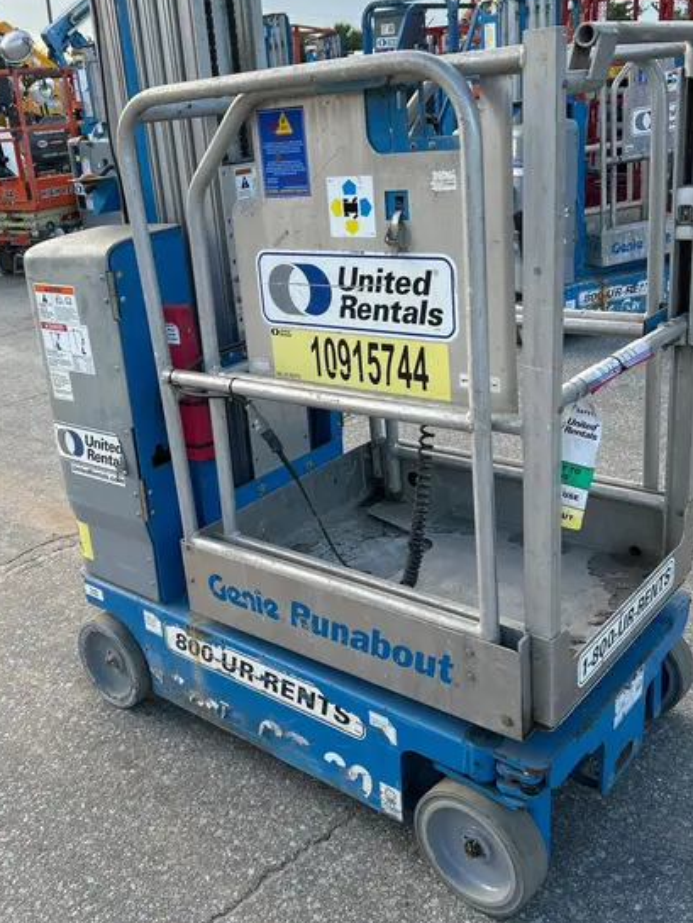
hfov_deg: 40.7
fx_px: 934
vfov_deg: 52.6
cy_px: 431
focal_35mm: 35
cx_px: 308
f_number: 1.5
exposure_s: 1/224
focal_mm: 5.7
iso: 40
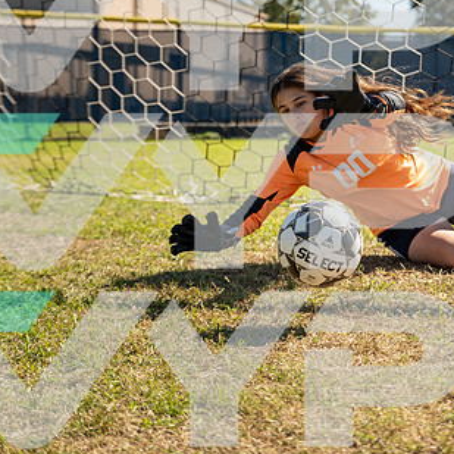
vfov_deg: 20.9
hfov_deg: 20.8
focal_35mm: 83
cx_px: 281
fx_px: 1232
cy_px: 192
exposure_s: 1/1000
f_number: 3.2
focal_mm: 52
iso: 100
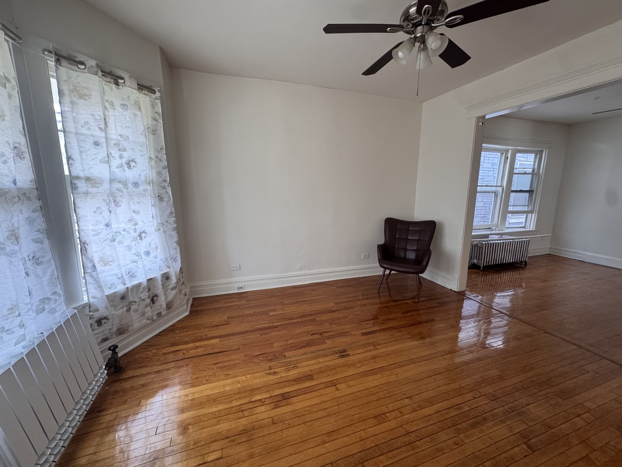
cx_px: 311
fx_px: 252
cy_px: 234
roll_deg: -0.2
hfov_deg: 102.1
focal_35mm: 14
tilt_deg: -10.1
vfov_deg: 85.7
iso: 250
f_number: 2.2
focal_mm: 2.22
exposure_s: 1/99
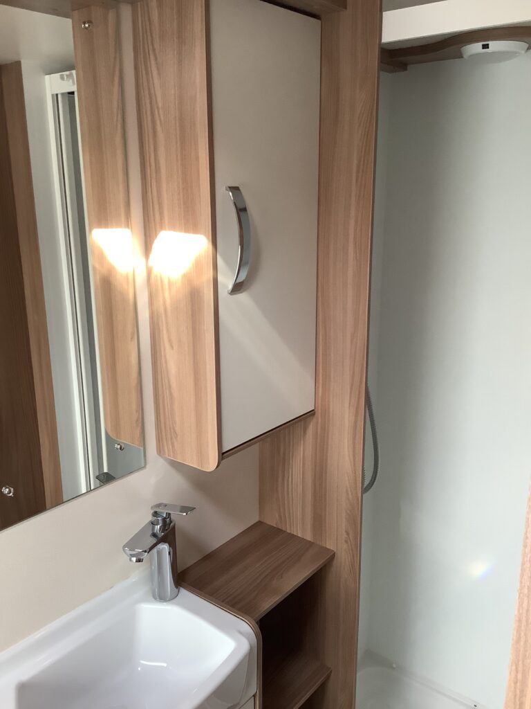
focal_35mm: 31
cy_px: 354
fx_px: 634
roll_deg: -0.3
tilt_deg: -16.7
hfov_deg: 45.4
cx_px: 266
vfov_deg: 58.4
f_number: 2.4
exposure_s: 1/60
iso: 160
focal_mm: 3.3
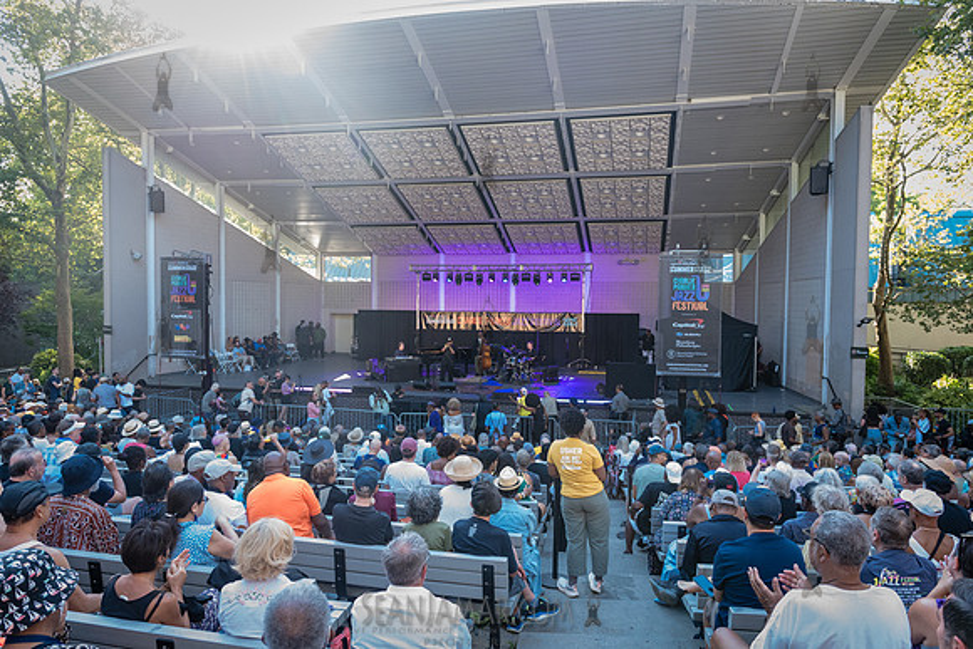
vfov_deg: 53.2
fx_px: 649
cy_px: 324
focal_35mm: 24
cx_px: 486
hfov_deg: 73.7
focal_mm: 24
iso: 3200
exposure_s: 1/400
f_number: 4
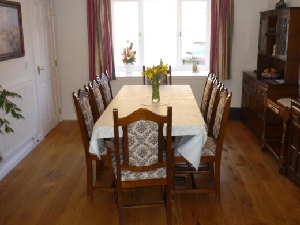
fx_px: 321
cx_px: 154
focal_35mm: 37
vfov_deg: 38.6
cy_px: 105
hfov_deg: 50.1
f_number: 2.8
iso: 125
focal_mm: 5.5
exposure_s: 1/30
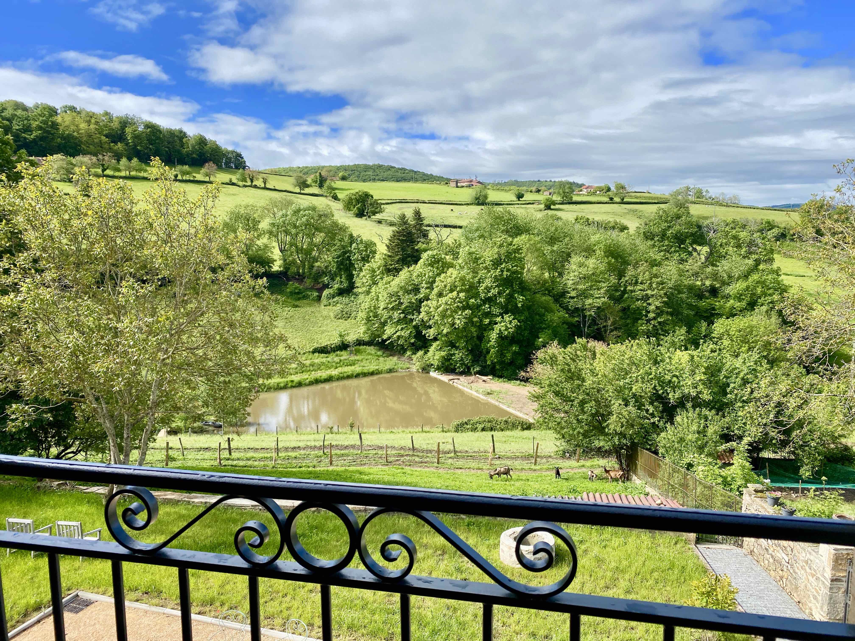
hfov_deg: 67.3
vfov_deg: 53.1
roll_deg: +0.9
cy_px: 320
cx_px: 428
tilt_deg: -8.3
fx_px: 642
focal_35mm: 26
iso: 32
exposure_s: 1/1961
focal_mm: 4.25
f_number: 1.8
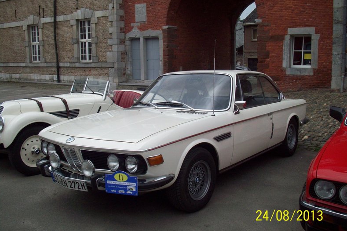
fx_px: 376
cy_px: 109
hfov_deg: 49.6
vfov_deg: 34.2
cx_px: 172
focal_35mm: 39
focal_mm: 6.2
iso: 80
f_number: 5.6
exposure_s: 1/211
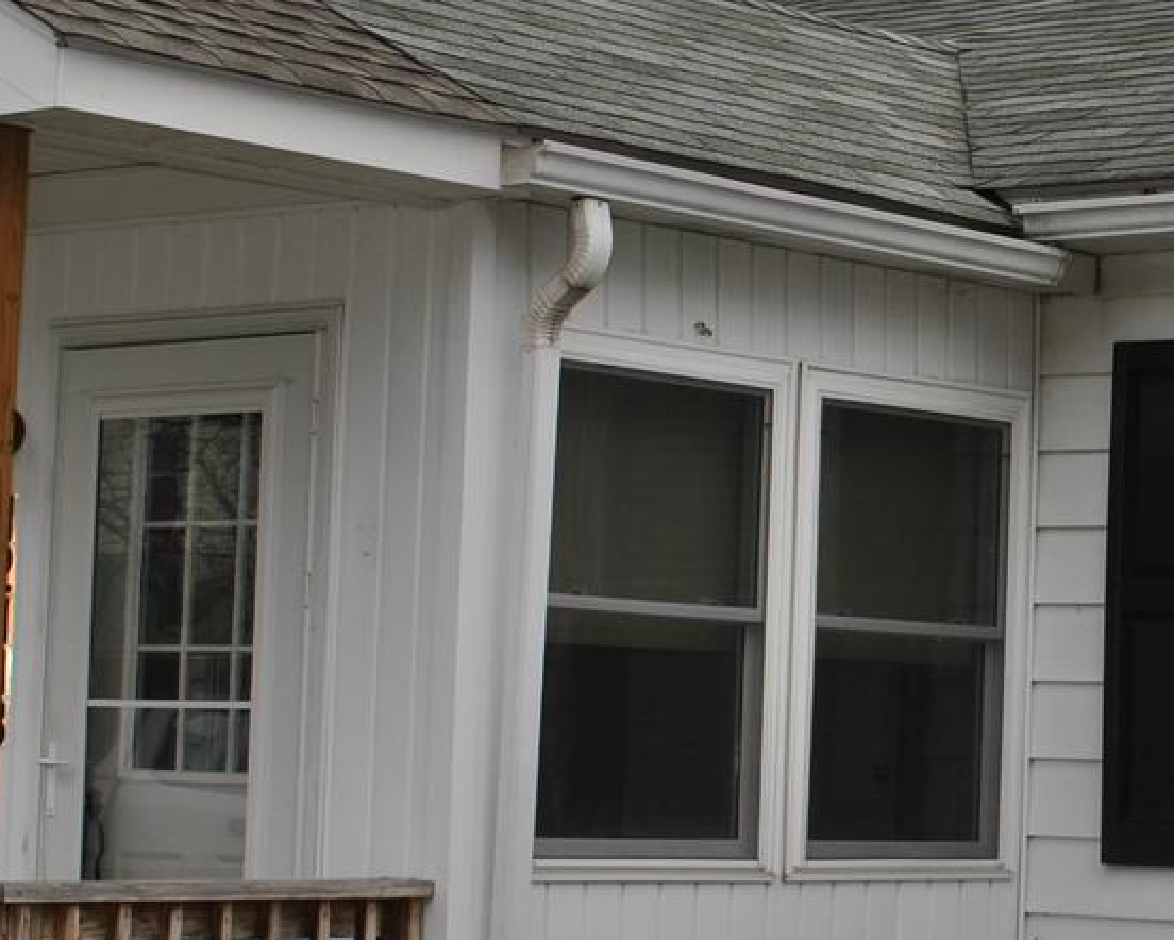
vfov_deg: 13.4
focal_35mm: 115
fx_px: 3997
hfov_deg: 16.4
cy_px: 485
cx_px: 1159
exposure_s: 1/200
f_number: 5.6
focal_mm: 22
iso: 100
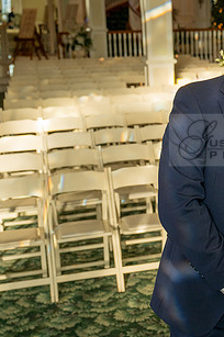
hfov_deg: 18.5
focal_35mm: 70
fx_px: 655
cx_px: 265
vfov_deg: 28.8
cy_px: 140
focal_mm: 37
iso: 320
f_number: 4.5
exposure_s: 1/250
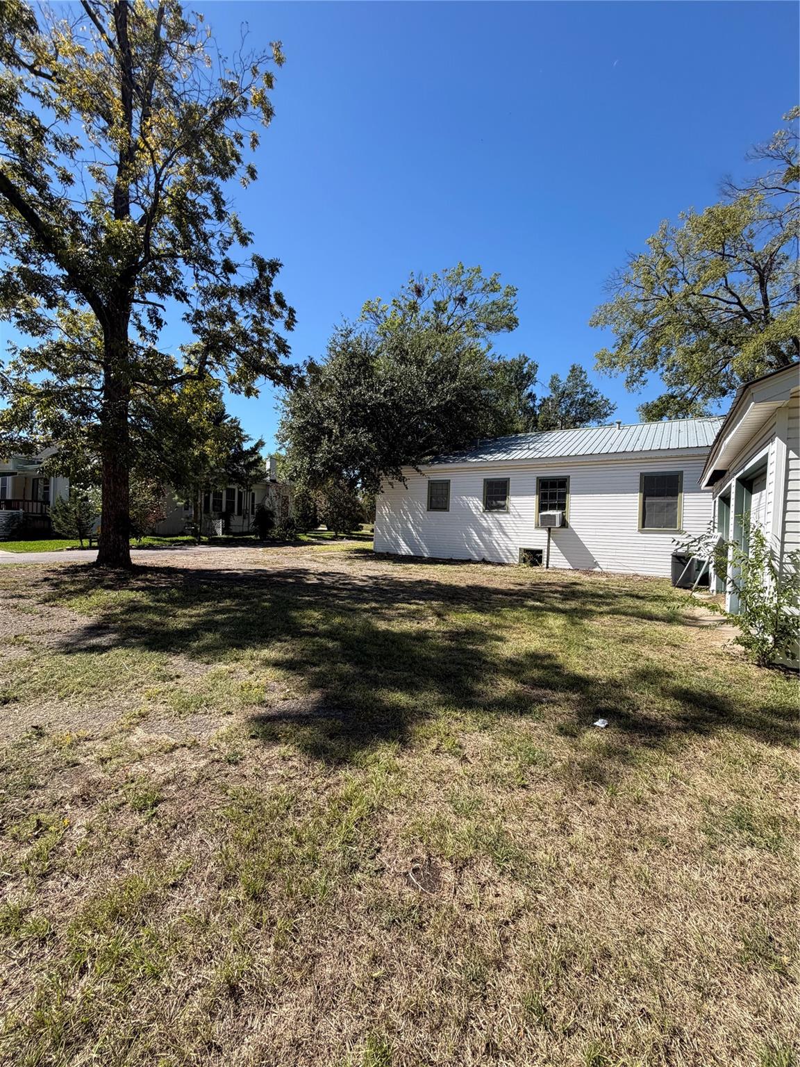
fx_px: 431
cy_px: 534
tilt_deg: -0.5
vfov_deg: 102.1
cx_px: 400
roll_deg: -3.0
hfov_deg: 85.7
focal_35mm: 14
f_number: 2.2
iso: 40
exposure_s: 1/770
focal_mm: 2.22
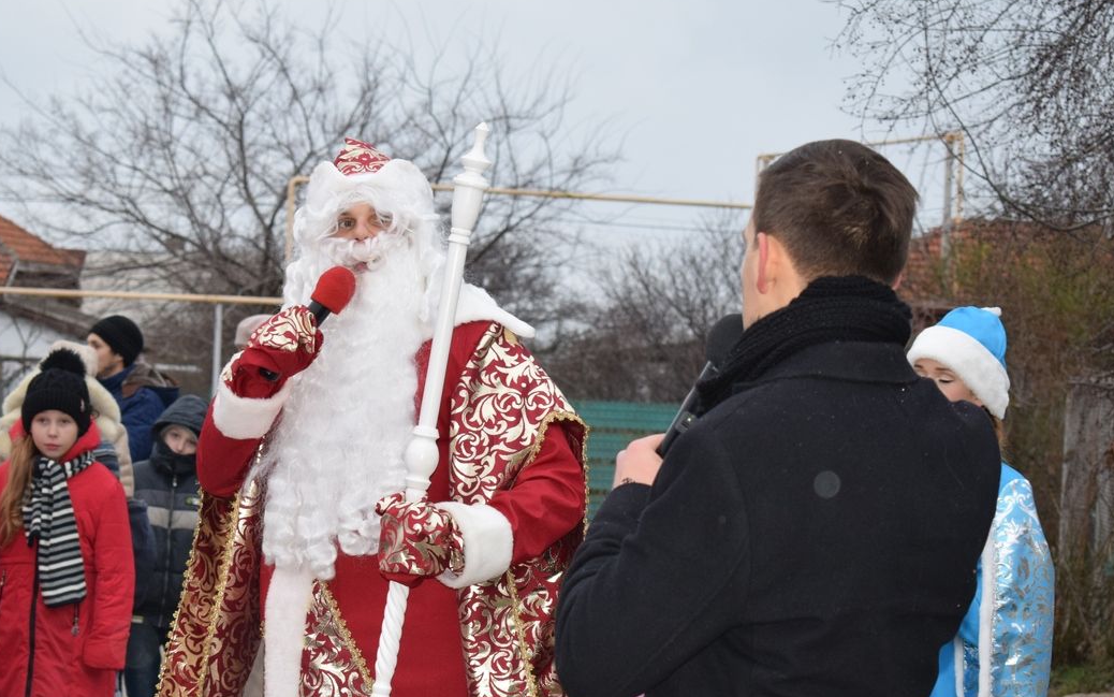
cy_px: 409
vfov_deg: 12.6
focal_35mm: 104
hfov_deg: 20.1
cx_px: 483
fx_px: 3146
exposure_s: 1/100
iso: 800
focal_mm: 55
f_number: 5.6
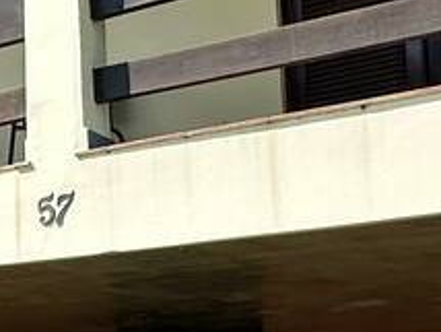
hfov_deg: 18.5
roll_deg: +0.2
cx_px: -216
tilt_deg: +6.5
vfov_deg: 15.5
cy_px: 322
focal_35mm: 94
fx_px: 1199
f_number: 2.2
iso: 50
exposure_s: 1/1642
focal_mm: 2.22
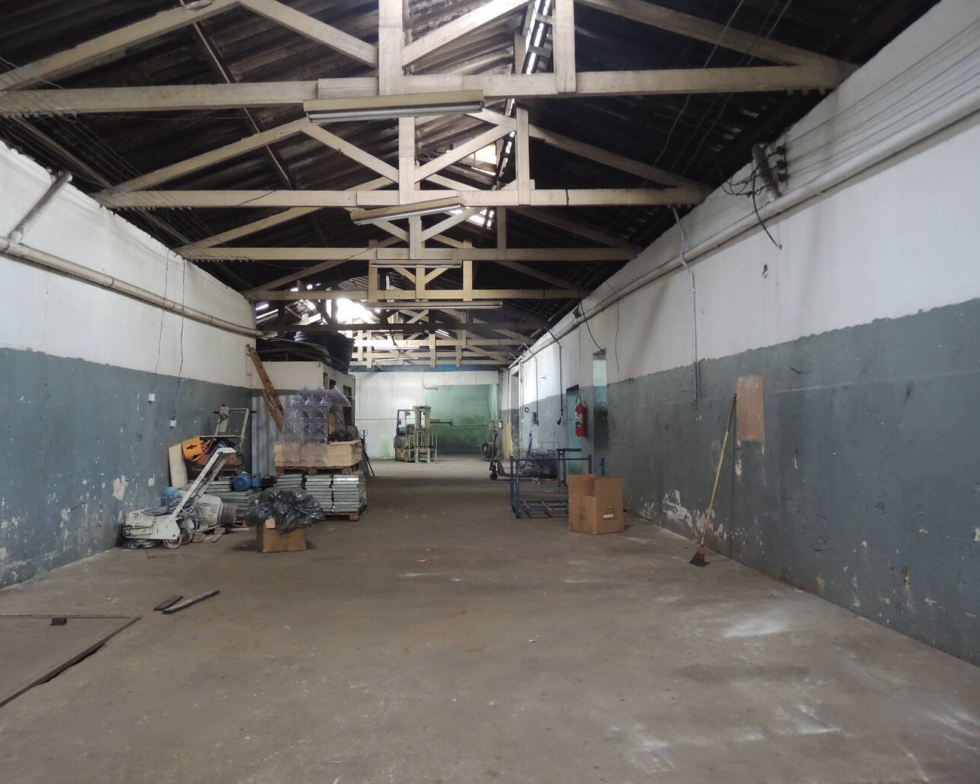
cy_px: 377
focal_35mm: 26
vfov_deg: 54.9
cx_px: 444
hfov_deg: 65.9
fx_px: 754
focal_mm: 4.3
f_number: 3
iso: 450
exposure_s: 1/8
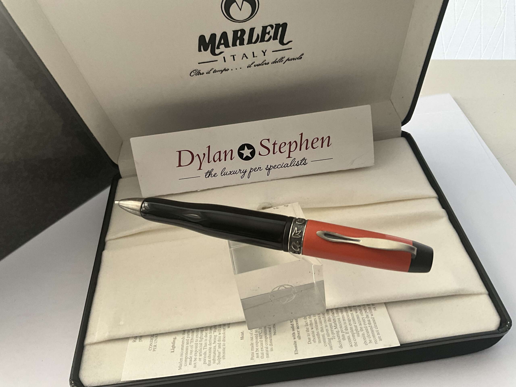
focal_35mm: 29
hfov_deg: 61.7
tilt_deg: -45.4
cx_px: 258
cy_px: 194
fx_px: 432
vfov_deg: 48.2
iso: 64
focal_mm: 3
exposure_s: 1/96
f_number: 1.8
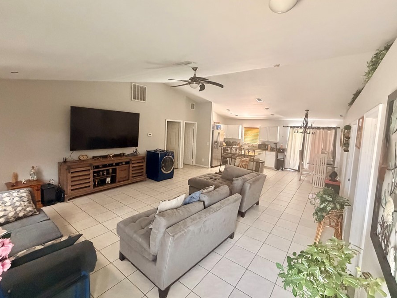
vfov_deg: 78.0
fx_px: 183
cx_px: 201
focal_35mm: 16
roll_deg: -2.2
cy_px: 141
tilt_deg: -5.1
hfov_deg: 94.5
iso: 800
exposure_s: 1/60
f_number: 2.2
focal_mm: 2.22
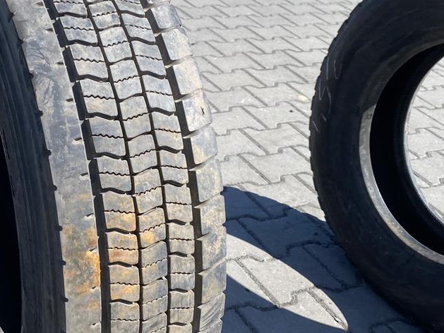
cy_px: 204
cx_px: 125
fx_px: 641
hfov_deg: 37.5
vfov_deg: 29.0
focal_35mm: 50
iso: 32
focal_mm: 4.25
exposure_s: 1/1543
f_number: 1.8
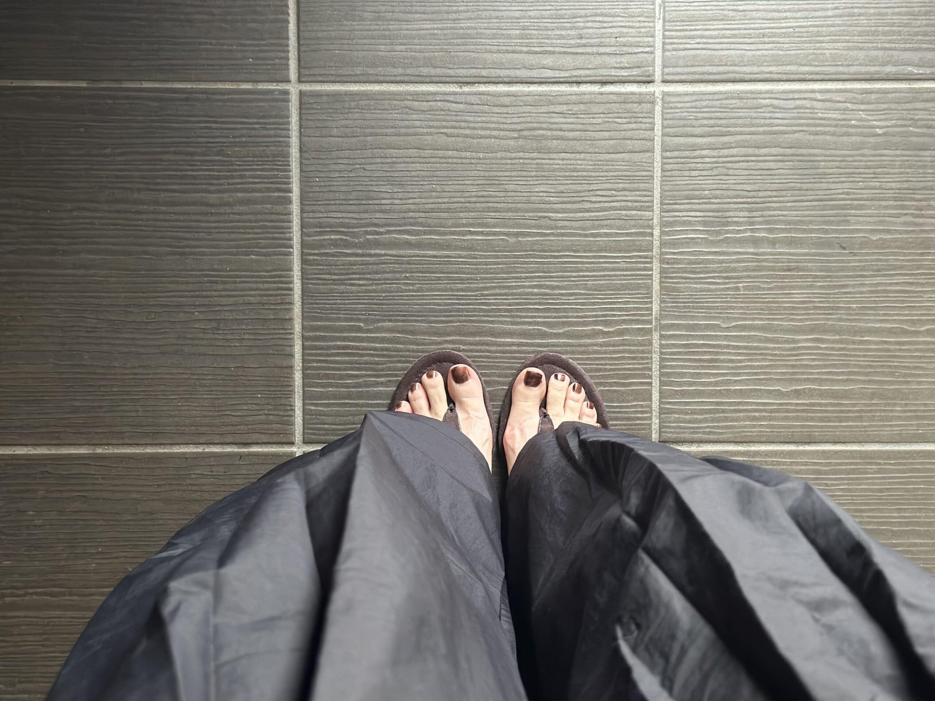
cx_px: 468
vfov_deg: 30.3
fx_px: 1297
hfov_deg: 39.7
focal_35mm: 48
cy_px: 350
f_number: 1.78
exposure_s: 1/40
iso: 400
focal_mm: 6.86
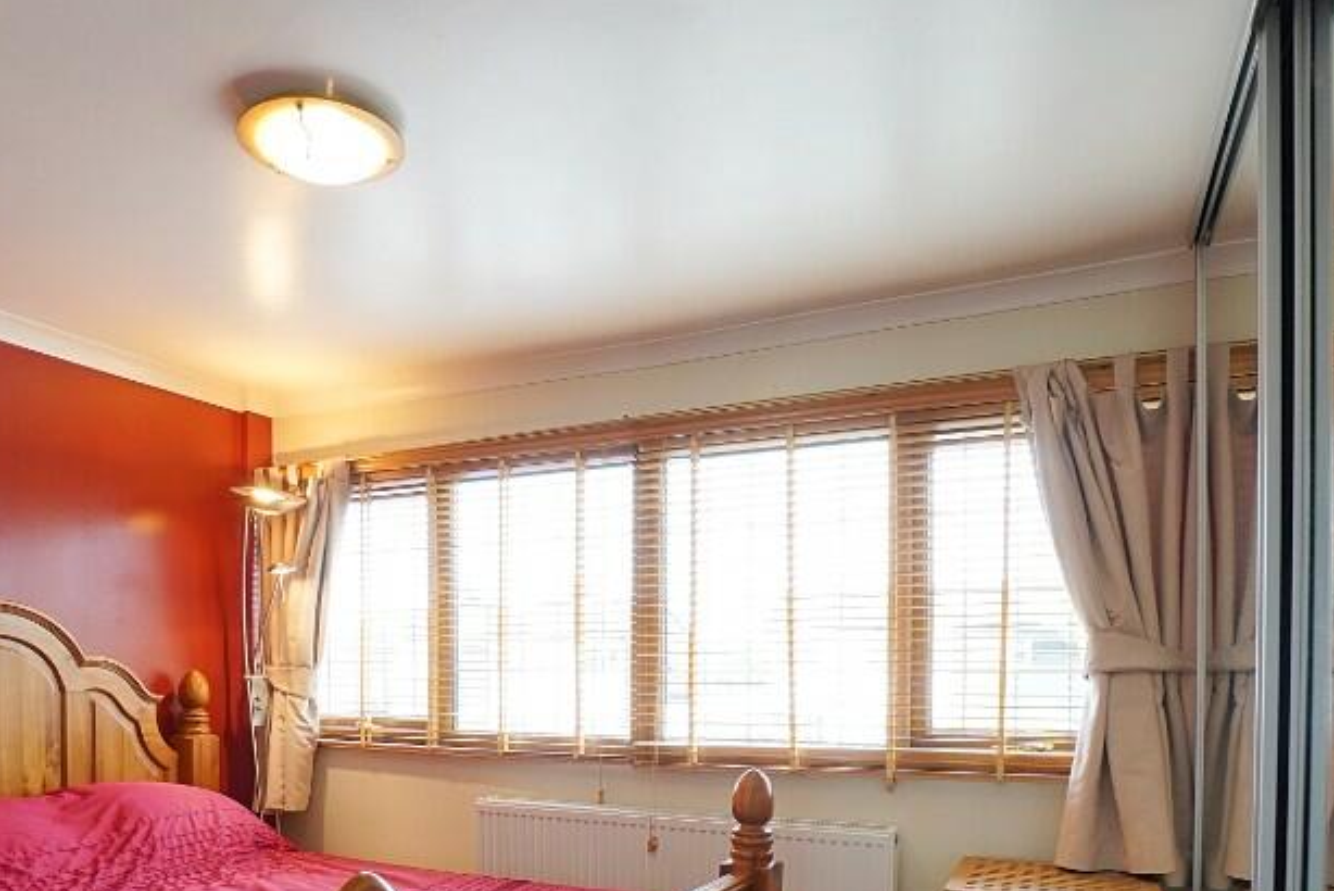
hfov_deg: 71.3
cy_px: 725
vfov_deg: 48.2
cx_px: 602
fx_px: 927
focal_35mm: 25
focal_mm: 10
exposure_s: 1/20
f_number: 8
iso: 640
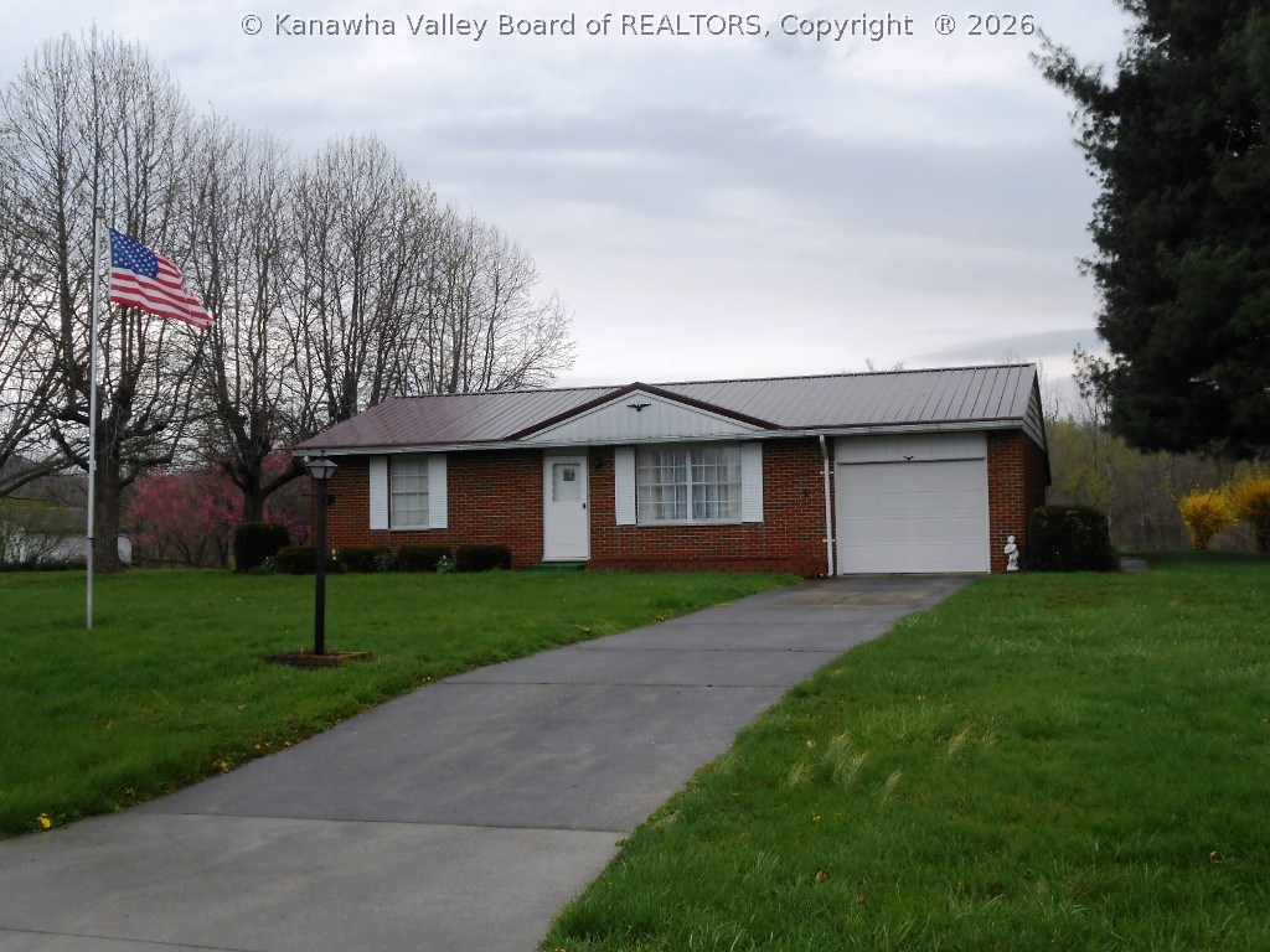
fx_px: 1394
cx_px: 635
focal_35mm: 38
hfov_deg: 49.0
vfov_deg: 37.7
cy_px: 476
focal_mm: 6.8
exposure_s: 1/320
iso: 80
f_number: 4.2
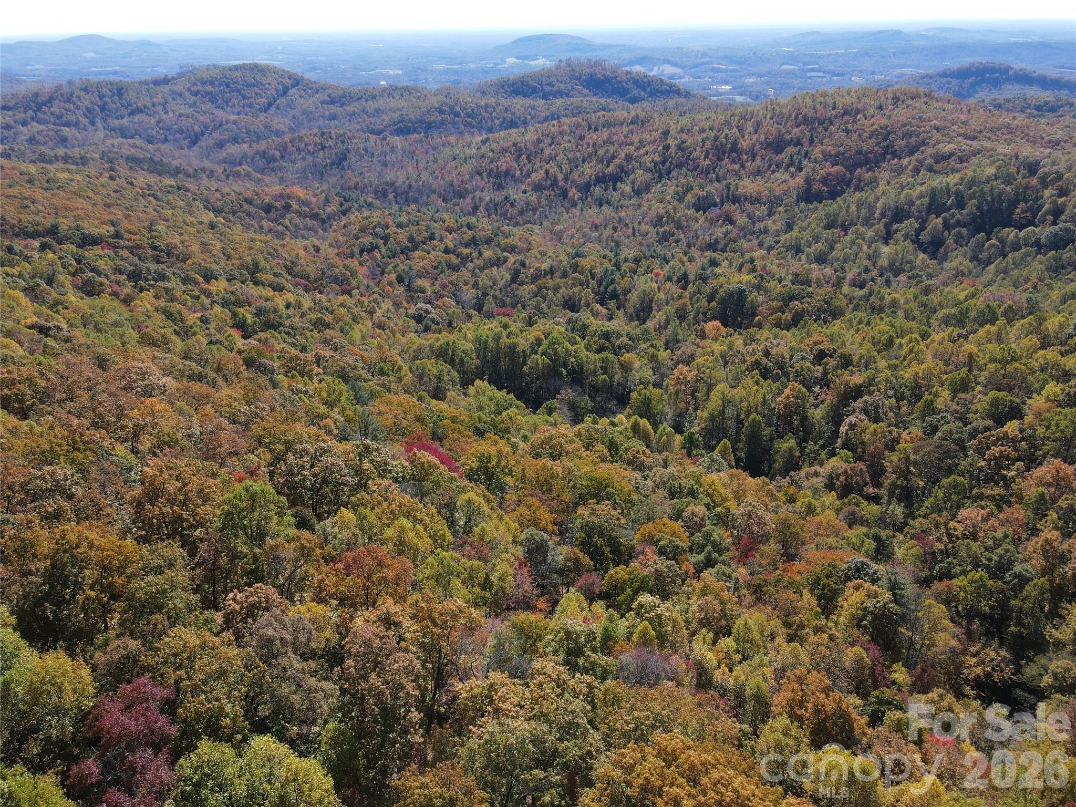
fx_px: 746
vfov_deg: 56.8
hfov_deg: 71.6
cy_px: 404
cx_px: 538
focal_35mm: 24
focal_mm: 4.5
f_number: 2.8
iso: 110
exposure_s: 1/25
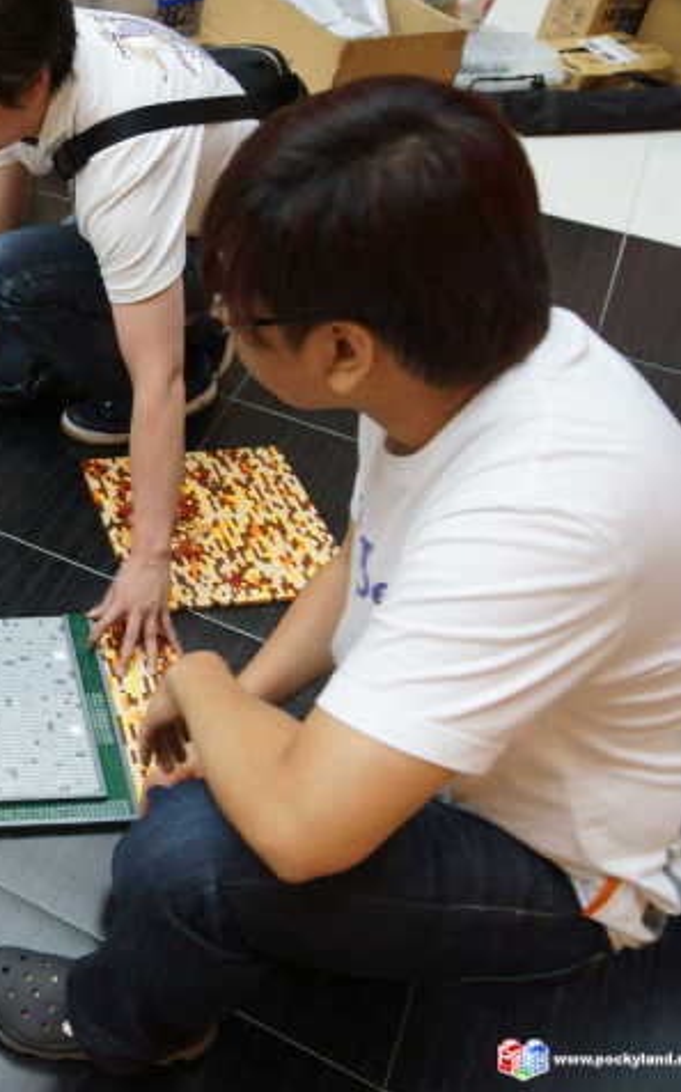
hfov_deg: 30.0
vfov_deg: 52.8
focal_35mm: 37
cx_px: -108
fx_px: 1100
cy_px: 546
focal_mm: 16
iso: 500
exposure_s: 1/60
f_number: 3.2
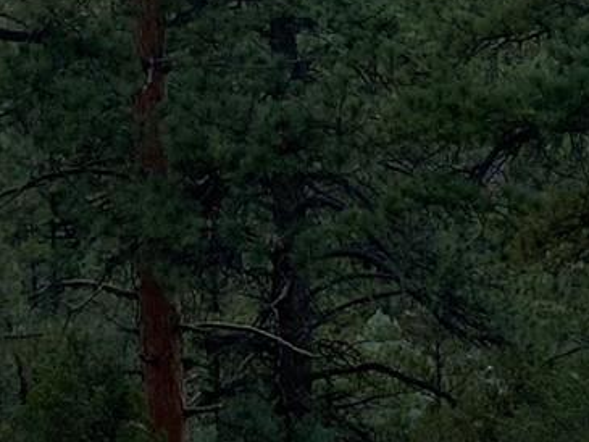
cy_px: -292
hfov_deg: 16.6
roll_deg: +0.0
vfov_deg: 12.2
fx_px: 1940
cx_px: -90
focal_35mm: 114
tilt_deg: +11.8
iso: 50
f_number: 1.8
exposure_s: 1/122
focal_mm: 4.25
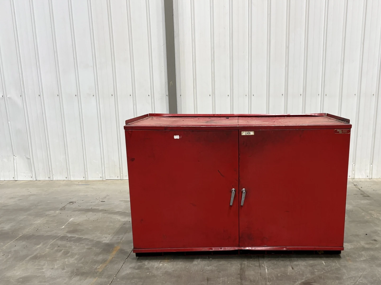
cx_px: 243
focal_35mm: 36
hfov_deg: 50.7
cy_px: 188
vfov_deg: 39.2
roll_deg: +0.2
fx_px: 396
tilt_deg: -13.4
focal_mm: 5.96
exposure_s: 1/60
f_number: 1.6
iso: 200
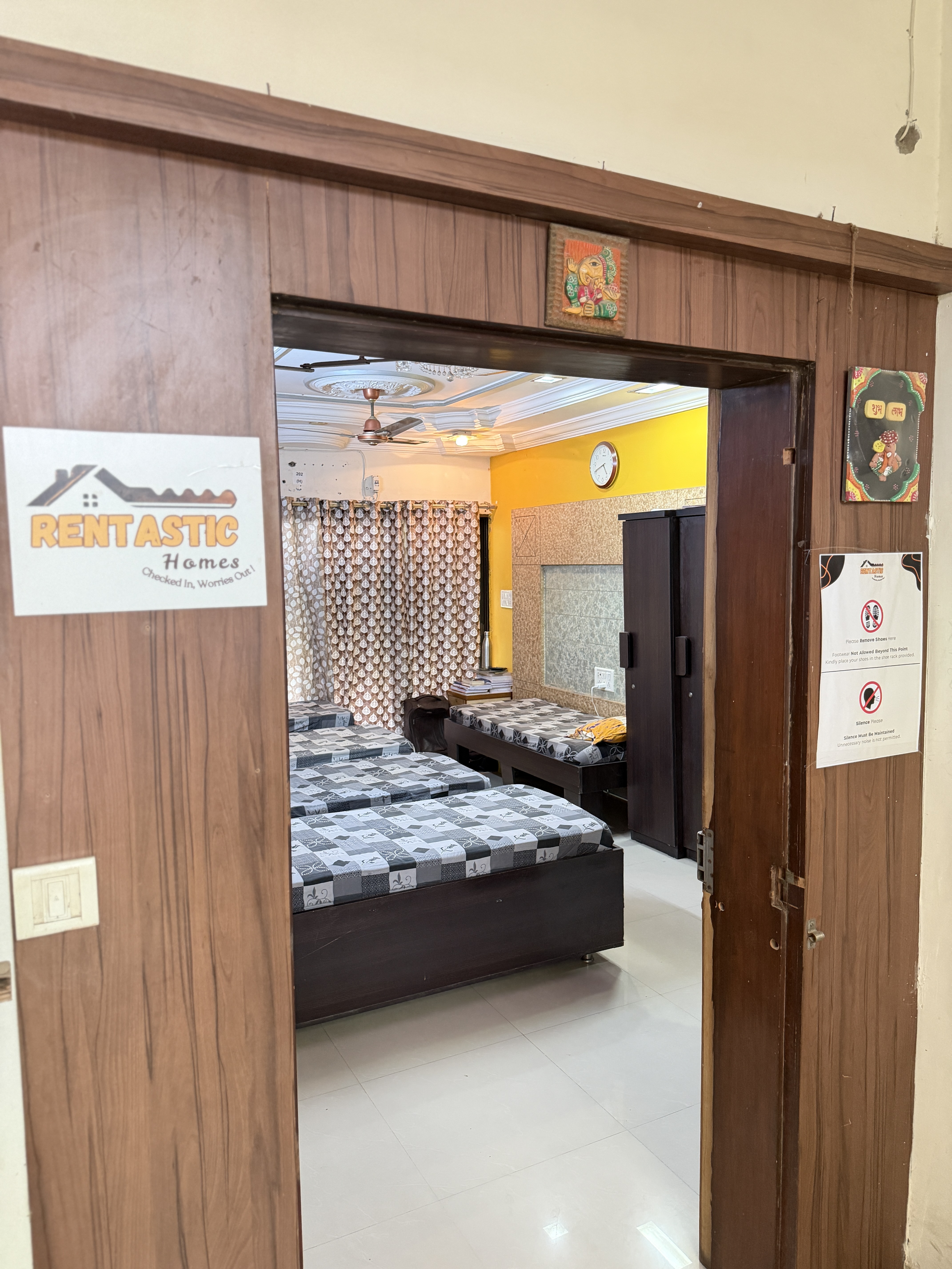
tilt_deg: -3.7
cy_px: 634
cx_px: 476
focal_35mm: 24
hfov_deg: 56.8
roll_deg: +0.4
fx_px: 880
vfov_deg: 71.6
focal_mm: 6.76
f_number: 1.78
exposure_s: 1/50
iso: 500
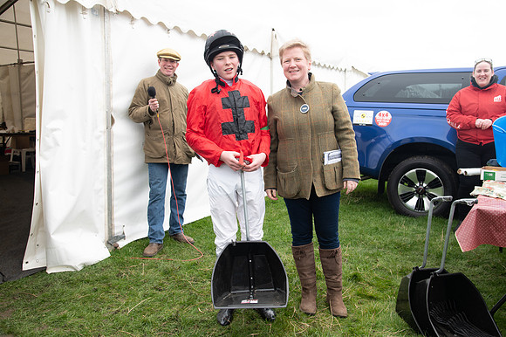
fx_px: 450
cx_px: 253
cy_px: 168
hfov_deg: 58.7
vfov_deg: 41.1
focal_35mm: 32
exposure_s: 1/125
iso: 200
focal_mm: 32
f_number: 5
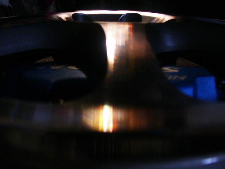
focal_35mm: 29
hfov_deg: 61.7
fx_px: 188
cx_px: 112
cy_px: 84
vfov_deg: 48.2
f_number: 2.8
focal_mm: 7.59
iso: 200
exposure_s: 1/30
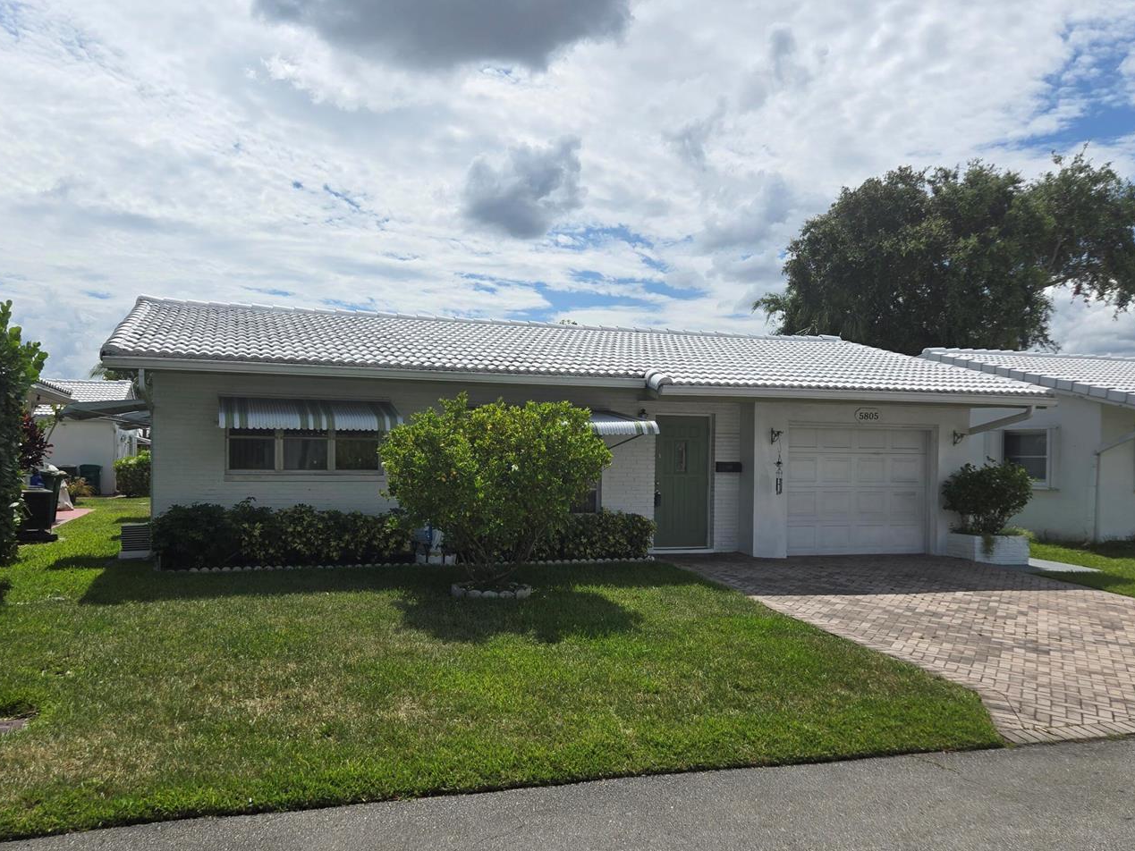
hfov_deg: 61.6
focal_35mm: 29
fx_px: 951
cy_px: 464
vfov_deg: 48.2
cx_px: 532
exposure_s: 1/3474
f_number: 1.8
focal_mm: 5.4
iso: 25
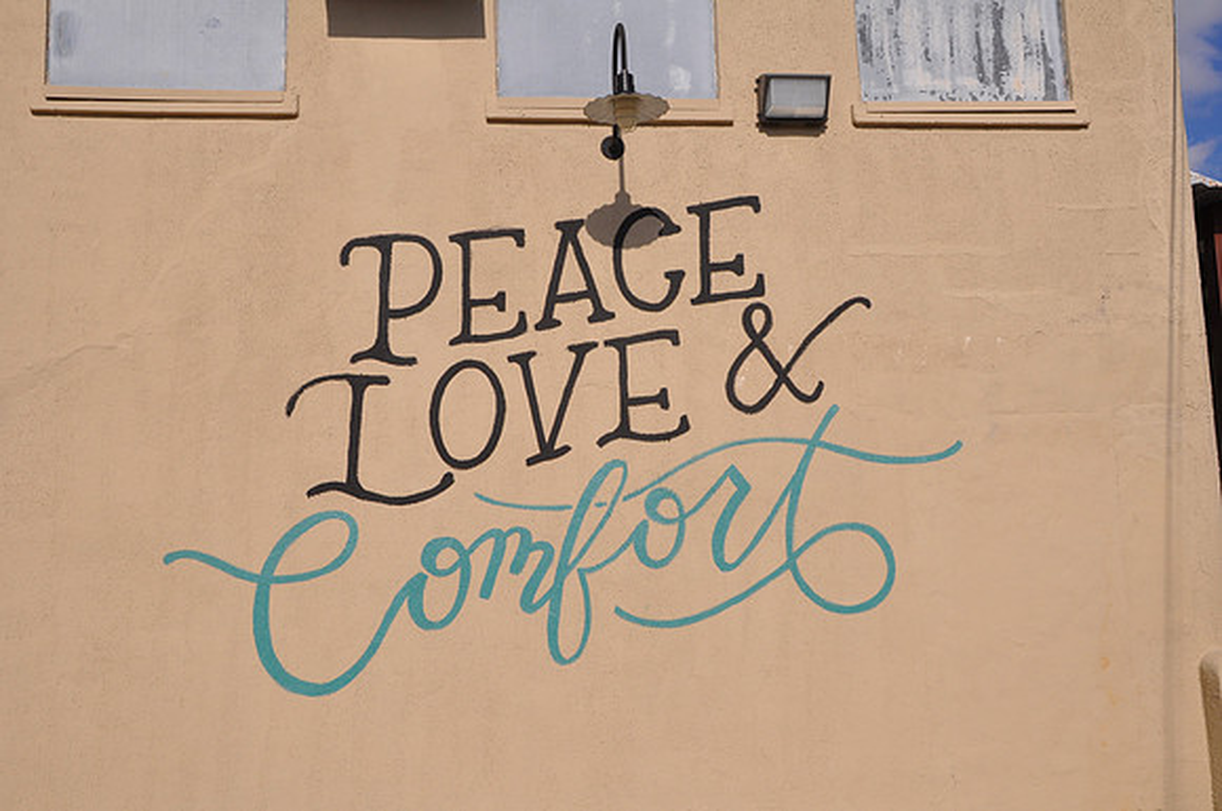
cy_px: 406
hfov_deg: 53.2
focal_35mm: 36
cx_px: 611
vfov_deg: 36.8
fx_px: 1220
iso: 200
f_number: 14
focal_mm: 24
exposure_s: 1/200
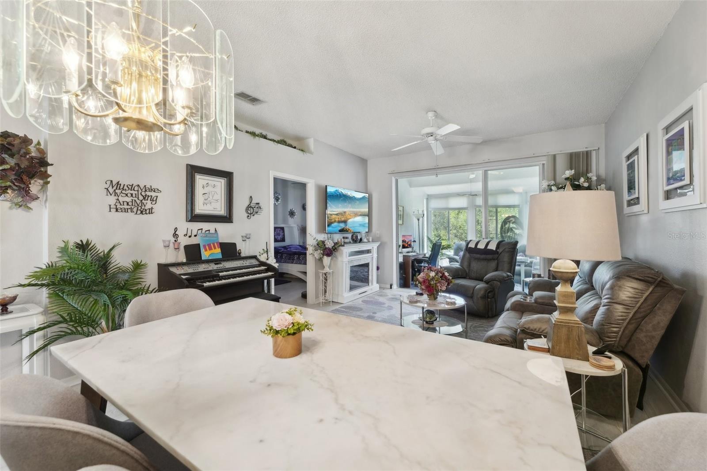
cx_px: 354
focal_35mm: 14
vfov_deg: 81.2
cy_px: 236
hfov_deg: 104.3
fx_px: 275
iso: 400
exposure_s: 1/13
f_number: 8
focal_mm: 14
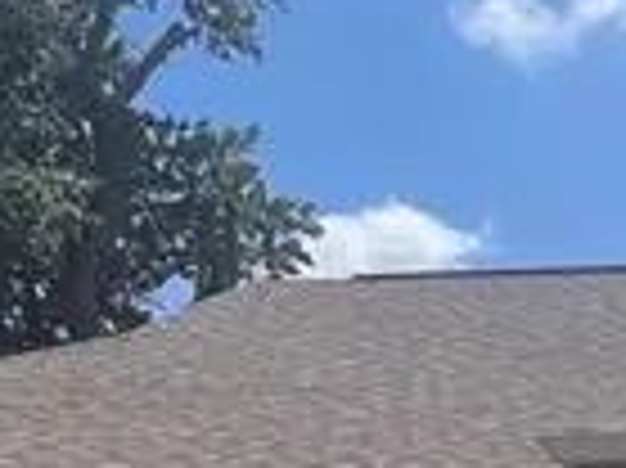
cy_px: 806
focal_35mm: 96
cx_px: 1067
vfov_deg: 13.9
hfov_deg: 17.3
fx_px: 1735
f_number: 1.8
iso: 32
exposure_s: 1/2481
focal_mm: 1.57
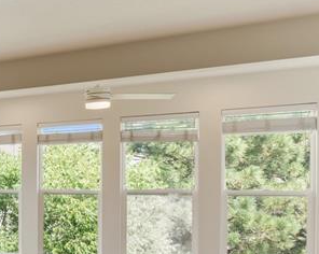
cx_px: -223
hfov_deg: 23.2
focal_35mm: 54
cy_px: 185
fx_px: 506
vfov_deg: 27.9
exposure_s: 1/2
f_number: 9
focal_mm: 11
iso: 125
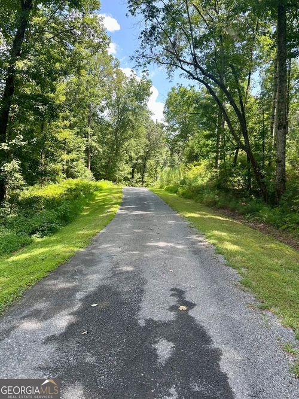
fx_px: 276
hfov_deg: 56.8
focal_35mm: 24
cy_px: 200
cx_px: 150
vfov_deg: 71.6
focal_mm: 6.86
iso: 80
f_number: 1.78
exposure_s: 1/549
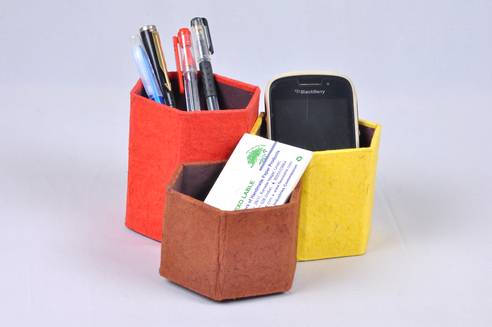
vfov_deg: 13.0
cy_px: 164
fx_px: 1433
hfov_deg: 19.5
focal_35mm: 105
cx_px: 246
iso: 100
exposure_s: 1/60
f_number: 18
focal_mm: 70
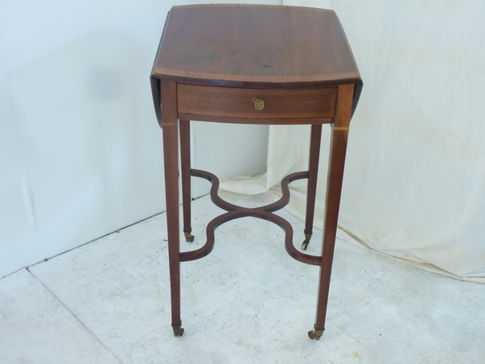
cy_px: 182
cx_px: 242
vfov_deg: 30.3
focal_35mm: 48
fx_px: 673
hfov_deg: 39.7
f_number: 3.8
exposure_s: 1/15
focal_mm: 7.9
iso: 400
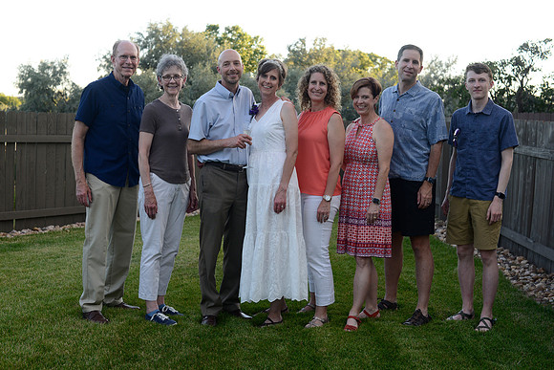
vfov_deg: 27.0
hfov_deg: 39.6
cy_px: 185
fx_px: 770
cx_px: 277
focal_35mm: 50
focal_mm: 50
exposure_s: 1/200
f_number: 5
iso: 400
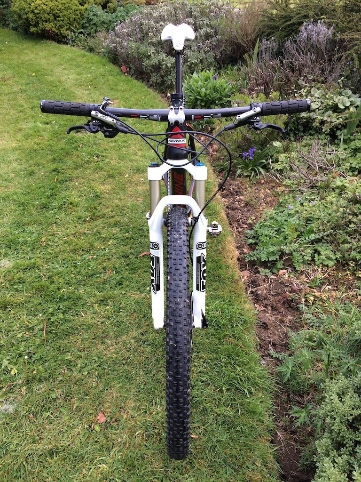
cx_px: 180
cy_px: 241
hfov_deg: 48.2
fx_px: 403
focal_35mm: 29
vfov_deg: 61.7
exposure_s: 1/100
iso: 40
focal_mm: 4.15
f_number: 2.2
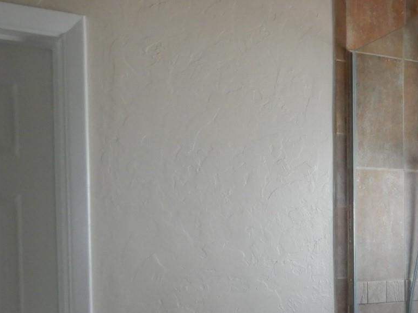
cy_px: 273
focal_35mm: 50
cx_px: 286
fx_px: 604
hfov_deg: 37.7
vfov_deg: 28.2
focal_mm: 4.3
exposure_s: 1/30
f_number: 3.4
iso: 220
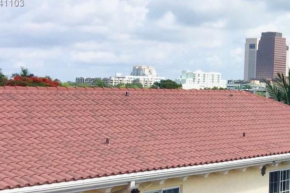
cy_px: 3
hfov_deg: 23.5
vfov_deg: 16.7
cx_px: 332
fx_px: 644
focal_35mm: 80
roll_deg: -2.1
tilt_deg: +8.9
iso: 32
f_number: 2.2
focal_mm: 4.15
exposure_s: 1/3300
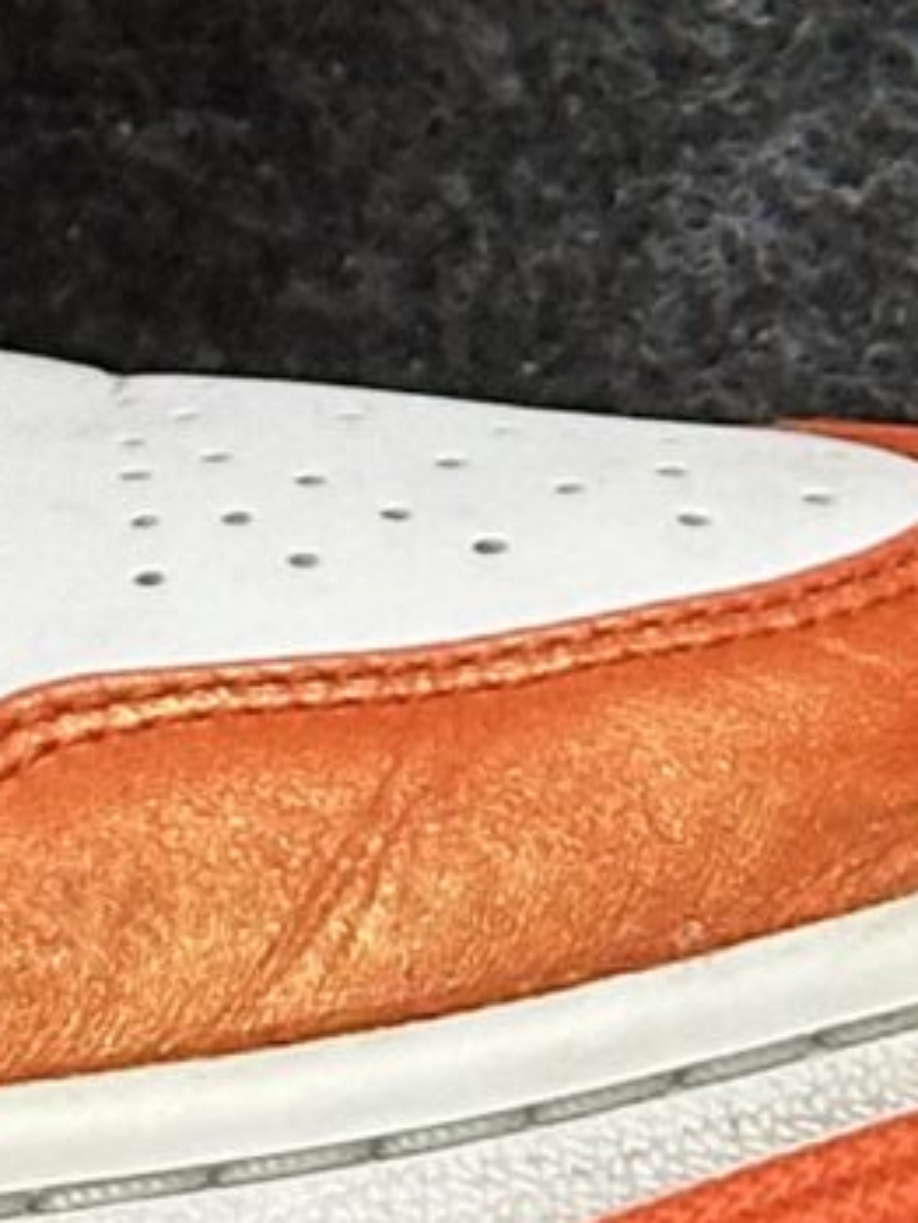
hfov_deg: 4.1
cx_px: -1335
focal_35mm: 352
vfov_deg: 5.5
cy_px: -1044
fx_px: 12439
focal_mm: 6.86
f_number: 1.78
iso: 200
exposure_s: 1/50
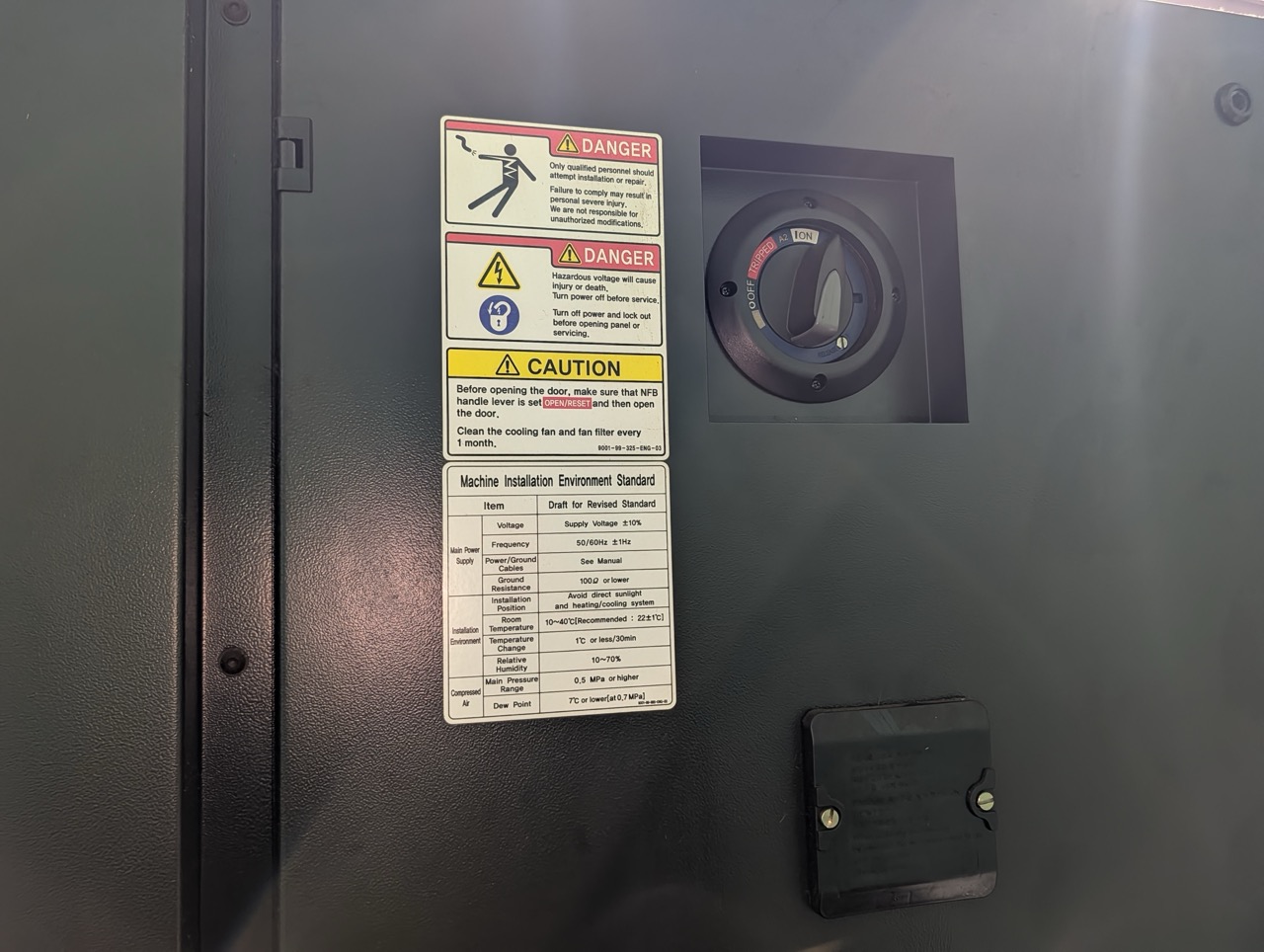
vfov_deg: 56.9
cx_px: 632
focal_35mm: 24
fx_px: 878
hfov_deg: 71.5
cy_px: 476
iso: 365
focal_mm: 6.9
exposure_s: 1/30.3
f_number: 1.68
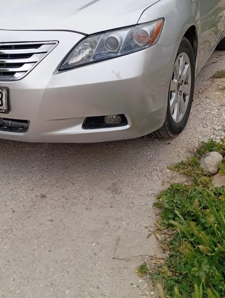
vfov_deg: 43.8
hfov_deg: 34.2
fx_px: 363
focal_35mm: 42
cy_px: 90
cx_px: 77
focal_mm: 4.25
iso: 92
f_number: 1.8
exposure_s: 1/100
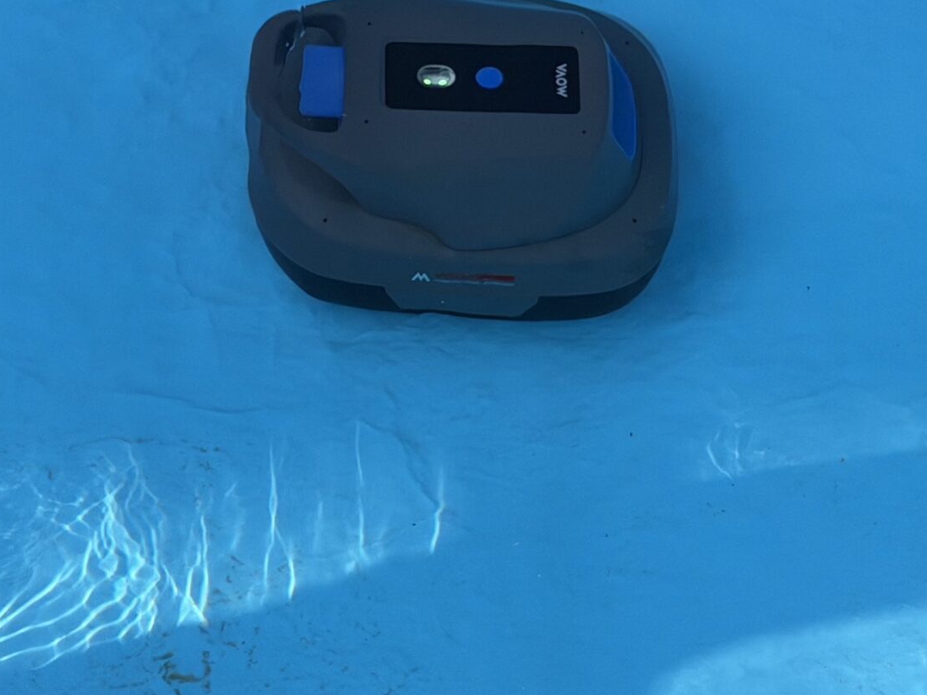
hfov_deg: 17.5
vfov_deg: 13.2
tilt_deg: -48.6
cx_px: 293
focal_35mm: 112
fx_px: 3000
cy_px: 244
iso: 64
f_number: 1.78
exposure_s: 1/2146
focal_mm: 6.76
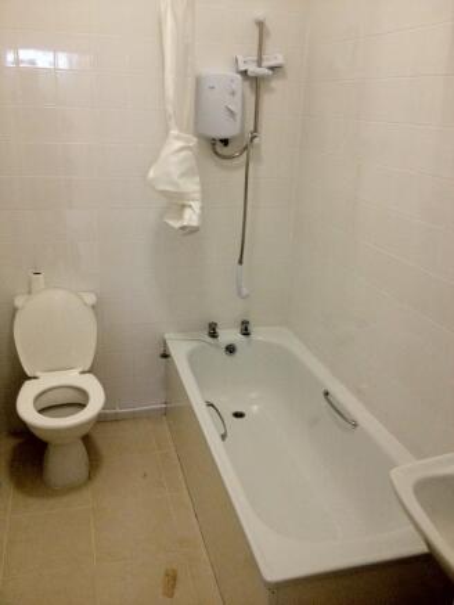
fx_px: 612
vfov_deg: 52.6
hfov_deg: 40.7
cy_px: 302
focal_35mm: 35
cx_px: 227
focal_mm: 4.28
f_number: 2.4
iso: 250
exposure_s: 1/20
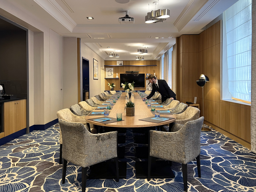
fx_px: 192
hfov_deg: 67.3
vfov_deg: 53.1
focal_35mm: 26
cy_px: 96
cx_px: 128
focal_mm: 5.7
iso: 250
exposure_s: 1/50
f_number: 1.5
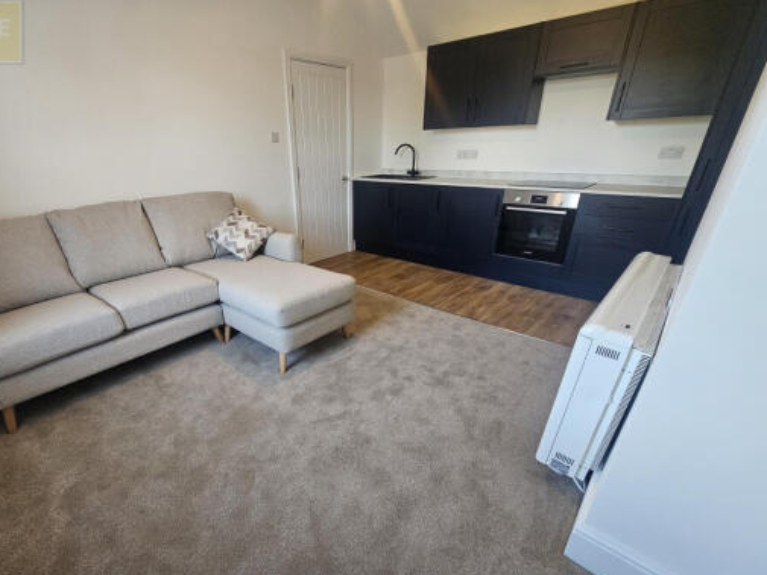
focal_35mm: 15
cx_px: 335
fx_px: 332
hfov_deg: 97.6
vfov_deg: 81.3
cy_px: 328
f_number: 2.2
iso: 250
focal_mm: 2.2
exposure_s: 1/60
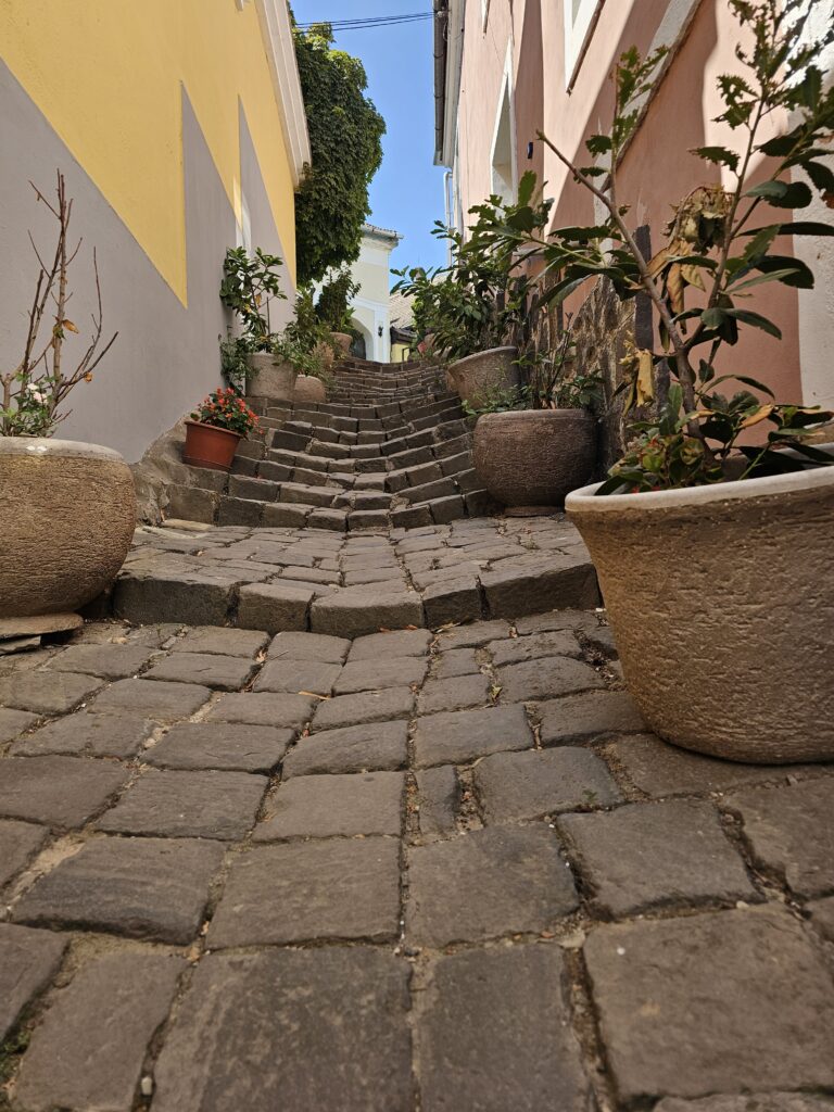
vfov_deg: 73.9
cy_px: 556
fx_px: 739
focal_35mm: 23
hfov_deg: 58.9
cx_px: 417
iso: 20
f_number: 1.7
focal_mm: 6.3
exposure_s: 1/419
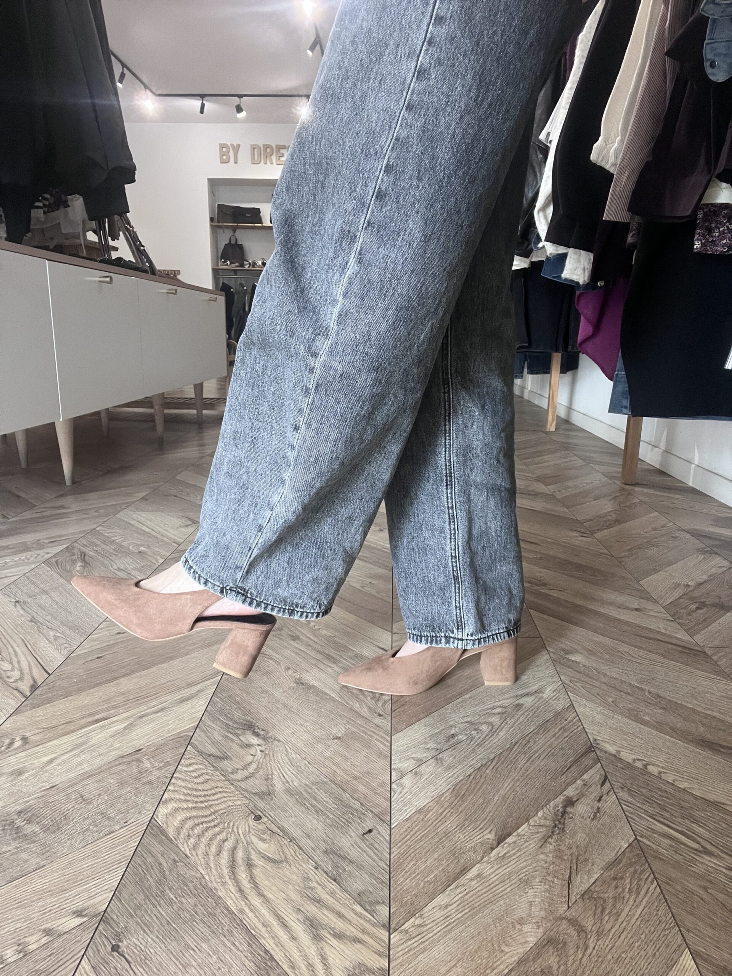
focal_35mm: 23
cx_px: 366
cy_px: 488
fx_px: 648
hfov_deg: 58.9
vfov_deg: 73.9
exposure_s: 1/33
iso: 250
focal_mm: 2.71
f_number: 2.2
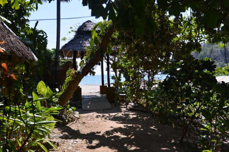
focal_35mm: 33
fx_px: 210
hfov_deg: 57.2
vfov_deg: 40.0
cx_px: 112
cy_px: 78
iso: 140
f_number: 4.5
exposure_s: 1/320
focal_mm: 32
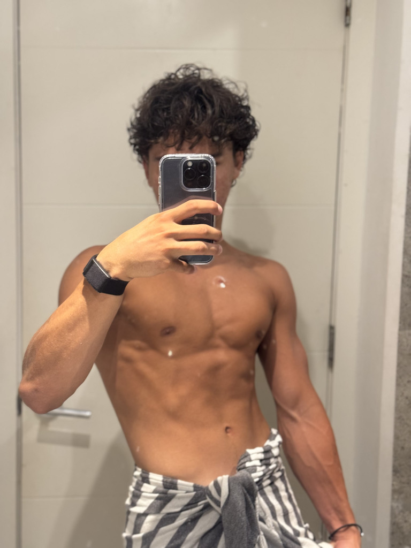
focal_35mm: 48
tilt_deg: -5.7
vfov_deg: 39.7
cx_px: 206
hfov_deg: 30.3
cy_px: 274
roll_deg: -1.2
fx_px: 760
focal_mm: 6.76
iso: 200
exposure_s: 1/40
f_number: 1.78
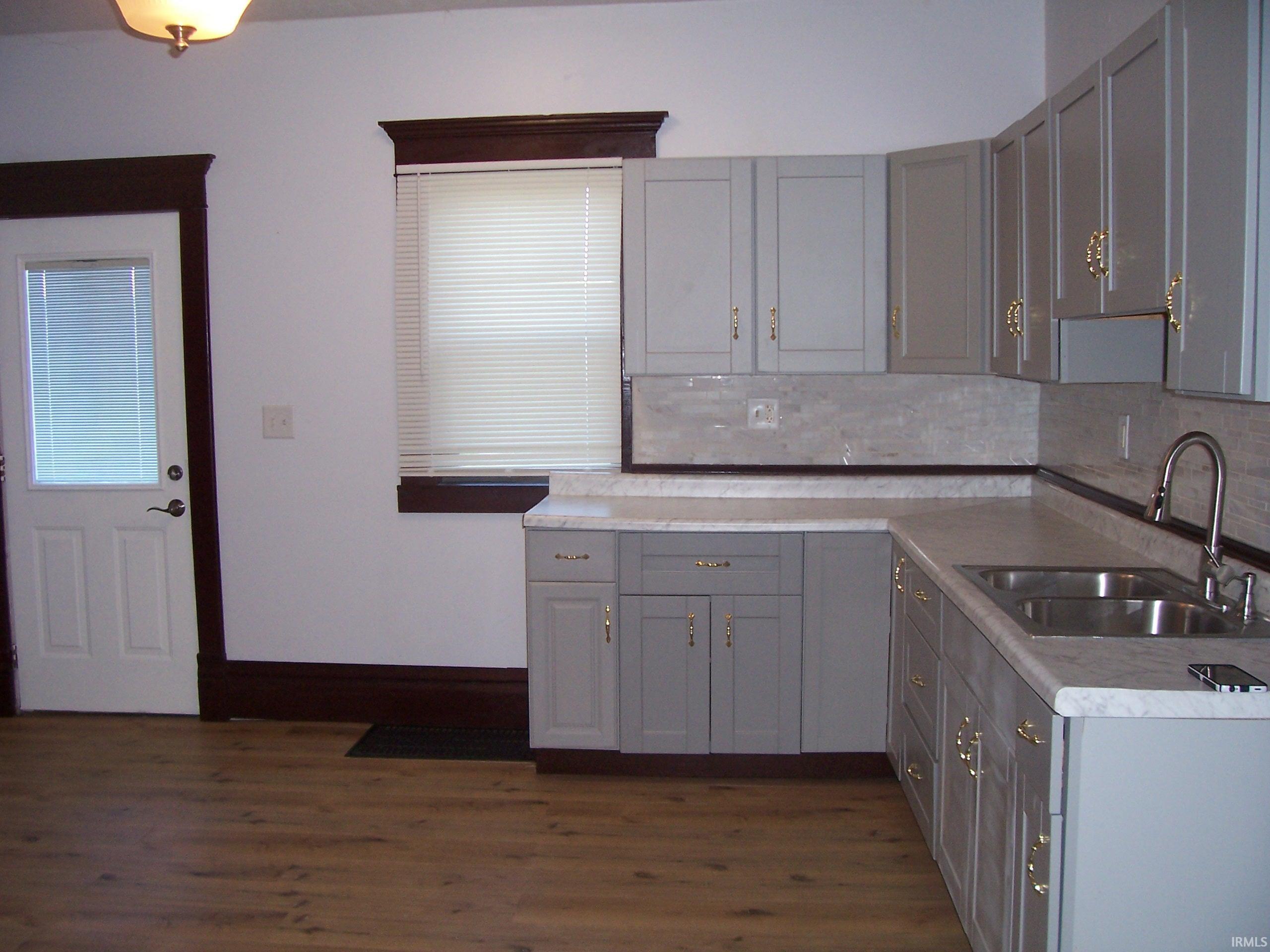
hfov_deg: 54.0
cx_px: 635
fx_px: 1247
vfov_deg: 41.8
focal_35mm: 34
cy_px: 476
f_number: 2.7
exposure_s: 1/60
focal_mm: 5.6
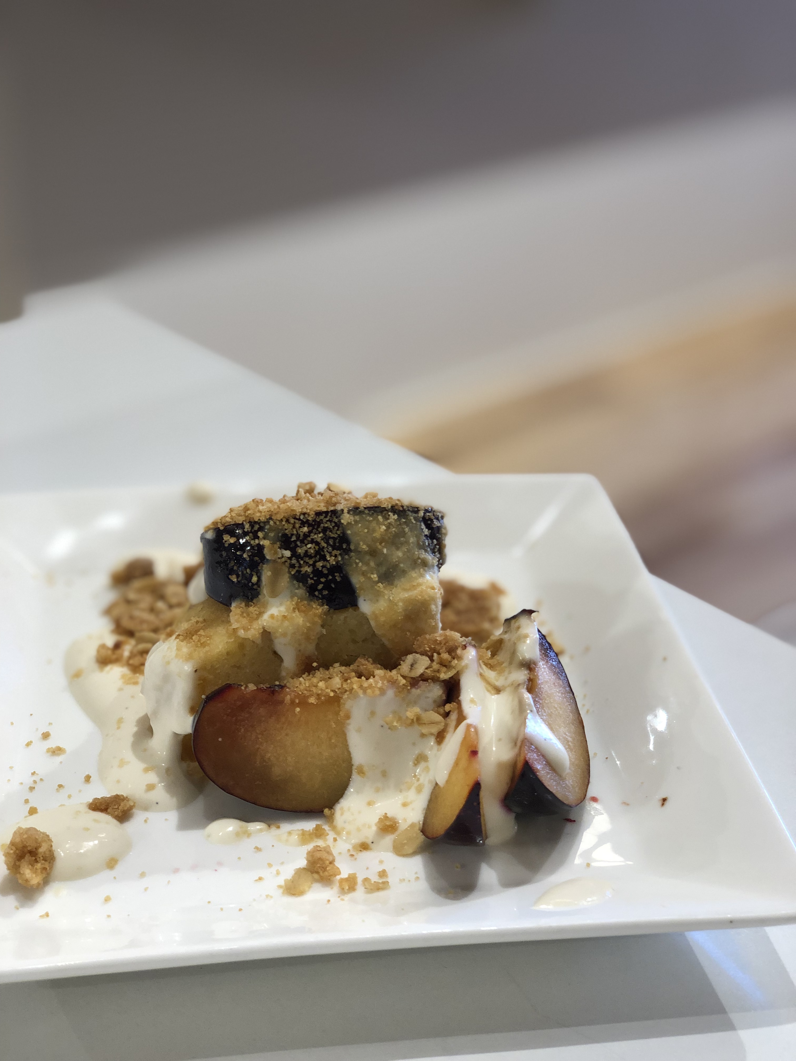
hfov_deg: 28.0
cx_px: 398
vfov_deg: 36.8
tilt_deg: -28.3
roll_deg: -2.2
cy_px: 530
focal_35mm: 52
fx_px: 1594
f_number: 2.4
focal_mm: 6
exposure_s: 1/60
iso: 50
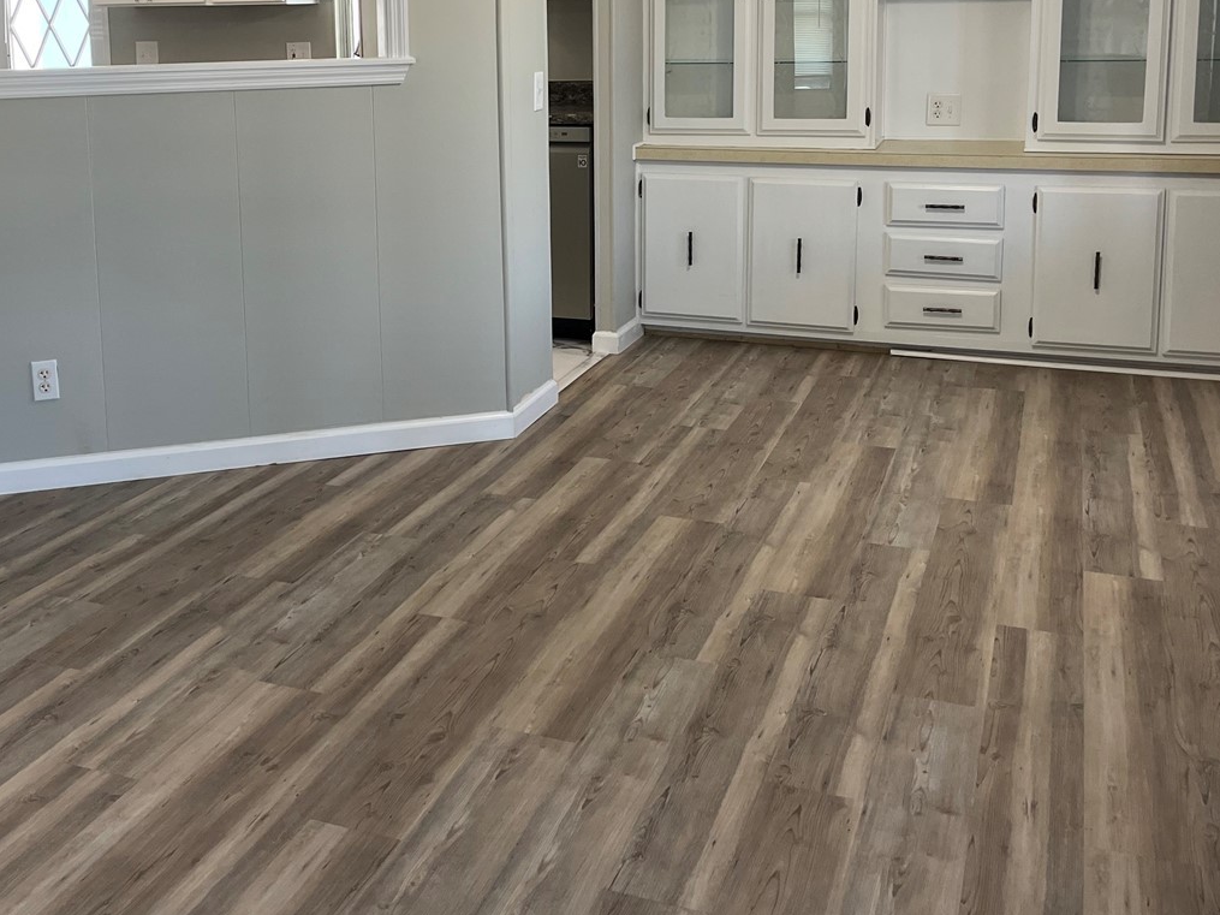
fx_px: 1445
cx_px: 459
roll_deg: +1.5
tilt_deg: -9.0
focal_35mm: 41
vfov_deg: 34.3
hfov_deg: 45.4
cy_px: 216
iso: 125
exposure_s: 1/120
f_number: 1.6
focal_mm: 5.1
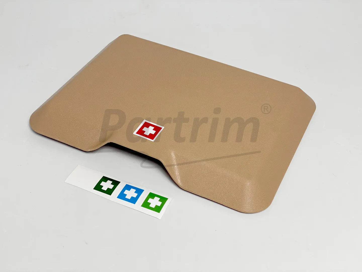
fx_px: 544
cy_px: 136
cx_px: 181
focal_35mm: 52
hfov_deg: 36.8
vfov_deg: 28.0
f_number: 2
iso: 100
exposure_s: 1/100
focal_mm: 6
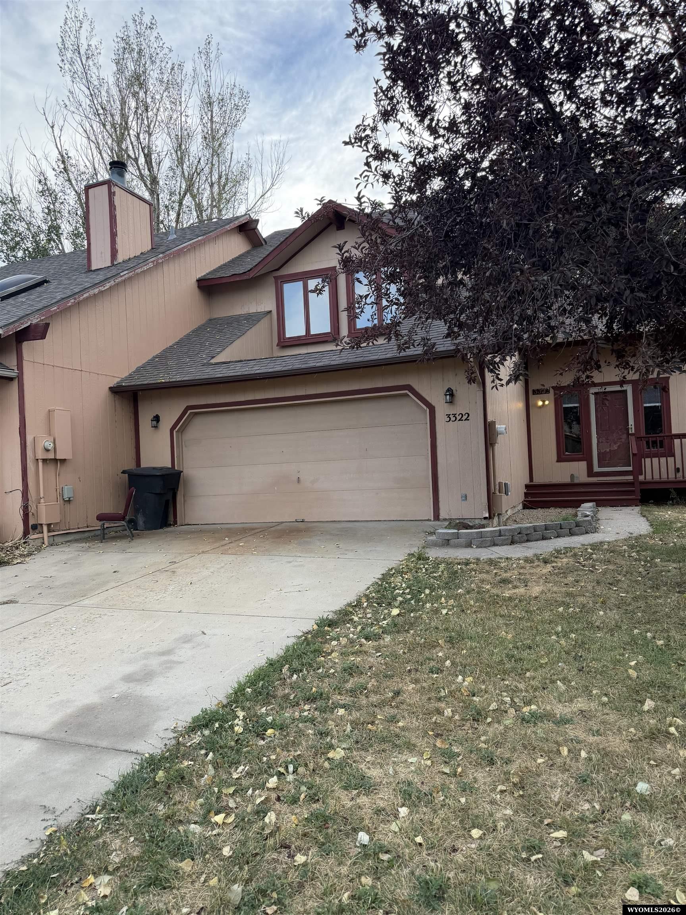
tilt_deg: +0.5
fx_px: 634
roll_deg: +2.7
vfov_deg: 71.6
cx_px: 343
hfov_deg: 56.8
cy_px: 458
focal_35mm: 24
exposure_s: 1/822
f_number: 1.78
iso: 100
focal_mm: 6.76
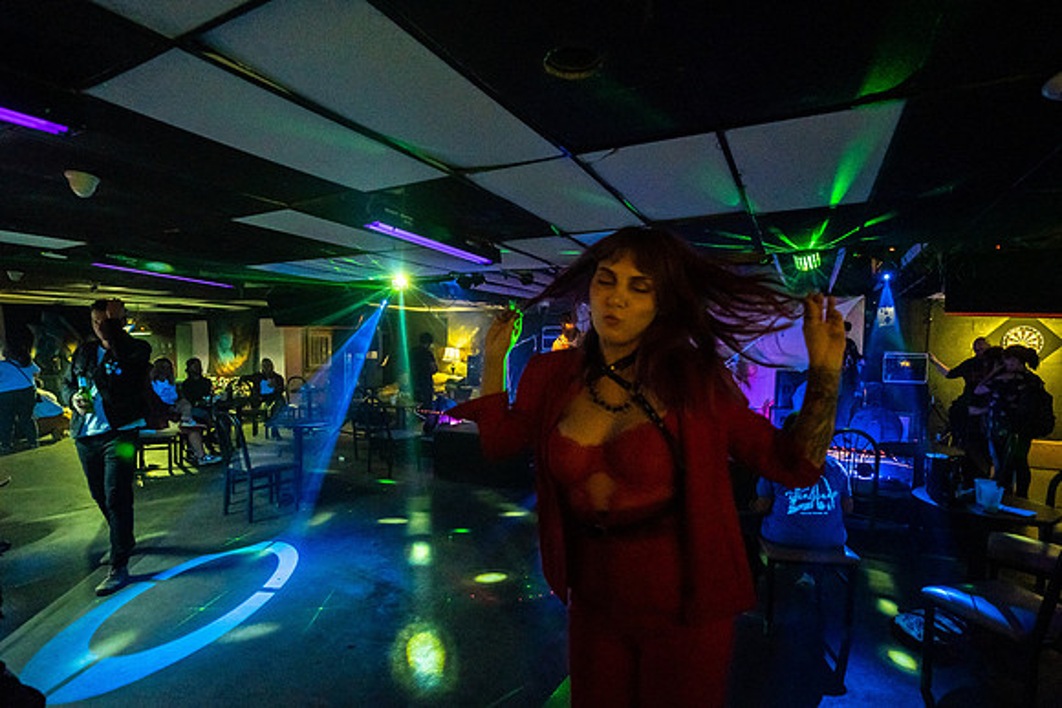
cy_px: 379
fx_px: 503
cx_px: 570
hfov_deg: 92.9
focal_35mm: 17
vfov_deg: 70.2
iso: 3200
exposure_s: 1/250
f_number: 2.8
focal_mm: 14.6
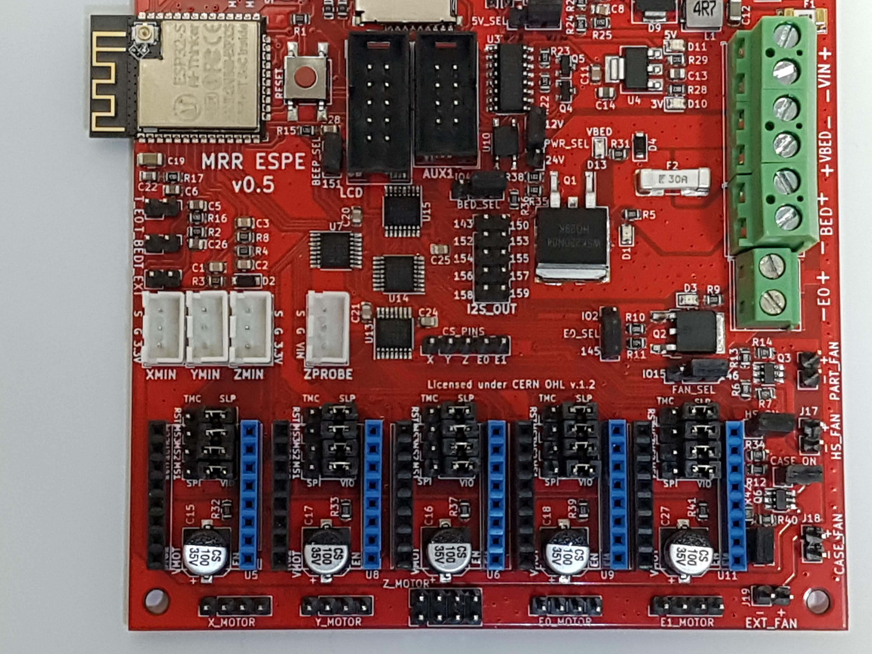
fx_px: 806
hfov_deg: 56.8
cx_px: 413
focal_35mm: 32
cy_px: 276
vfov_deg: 44.0
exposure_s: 1/50
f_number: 1.7
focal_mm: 4.2
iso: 200
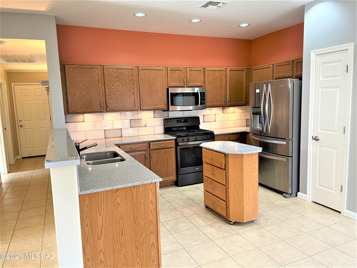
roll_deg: +2.7
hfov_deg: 67.3
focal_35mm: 26
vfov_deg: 53.1
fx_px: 268
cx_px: 178
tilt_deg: -5.4
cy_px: 134
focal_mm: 4.2
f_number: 1.6
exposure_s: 1/60
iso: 250
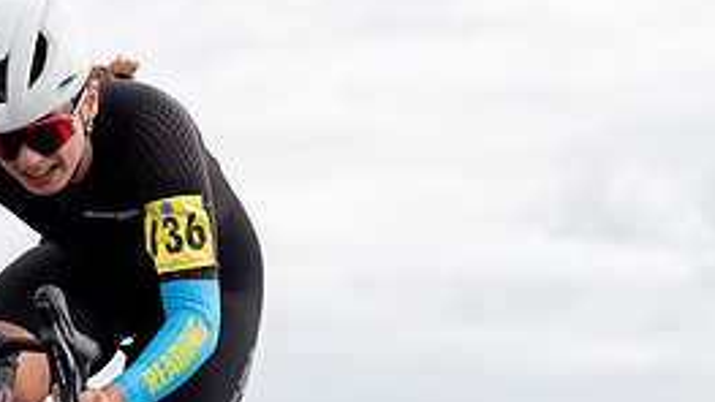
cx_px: 23
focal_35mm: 189
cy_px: 415
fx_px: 3584
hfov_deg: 11.3
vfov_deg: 6.4
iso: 125
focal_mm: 70
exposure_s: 1/800
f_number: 3.5
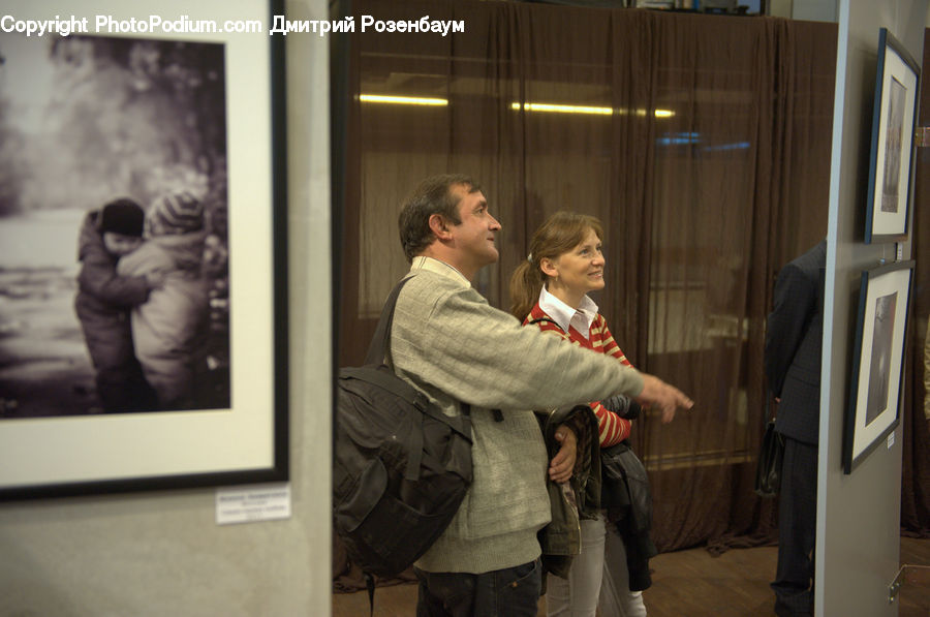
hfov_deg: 46.5
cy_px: 308
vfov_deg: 31.8
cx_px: 465
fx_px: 1083
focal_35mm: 42
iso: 1250
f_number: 2.8
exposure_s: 1/100
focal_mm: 42
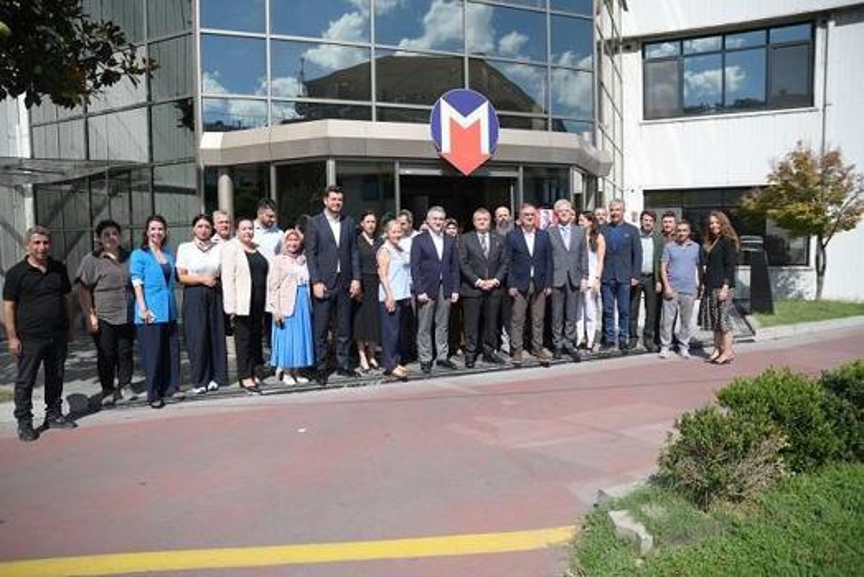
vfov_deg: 53.2
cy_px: 288
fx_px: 576
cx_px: 432
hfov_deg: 73.7
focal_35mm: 24
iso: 160
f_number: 2.8
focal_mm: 24
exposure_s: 1/3200
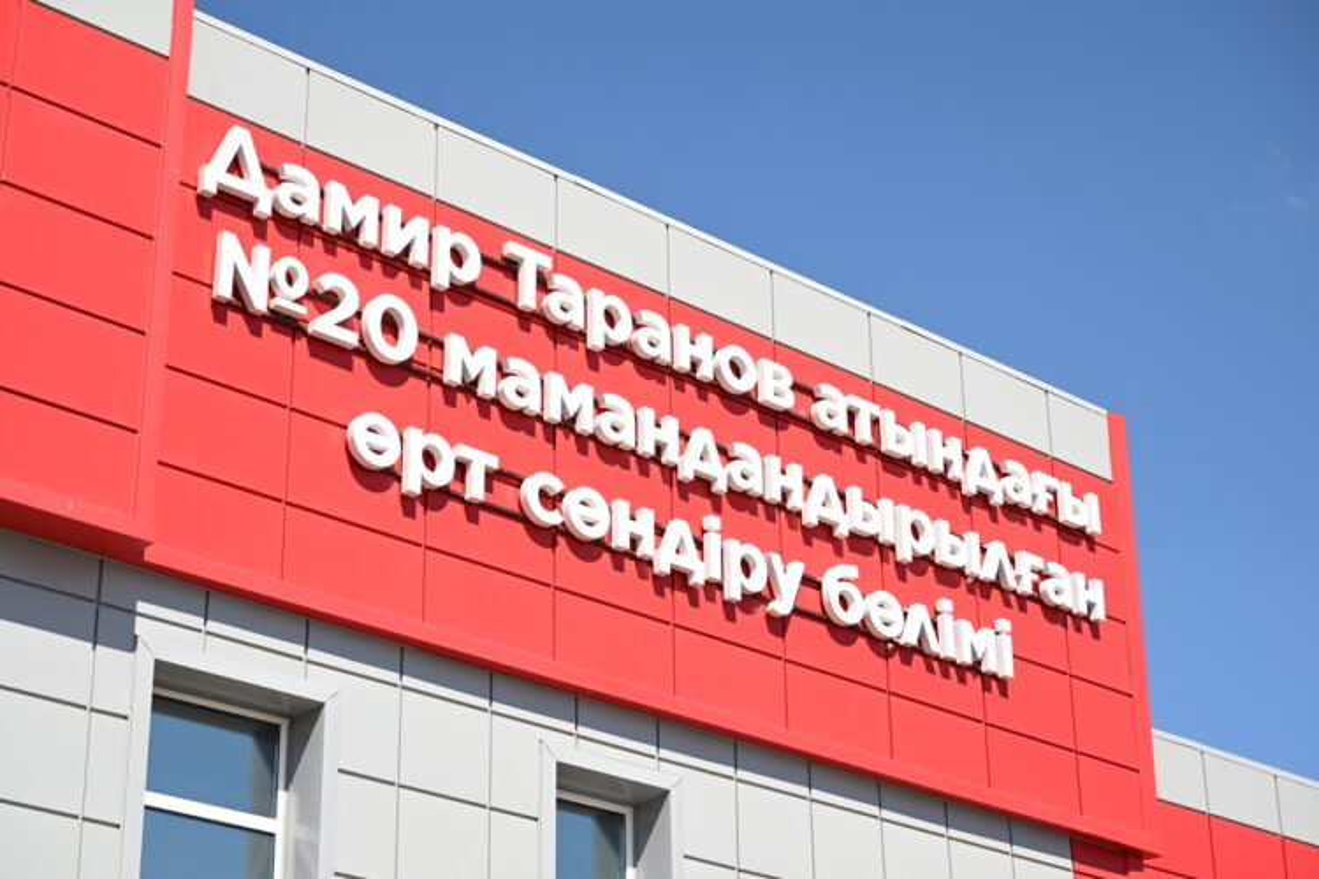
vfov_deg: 19.5
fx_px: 2565
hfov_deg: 28.8
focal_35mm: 70
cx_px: 660
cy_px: 440
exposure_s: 1/250
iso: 80
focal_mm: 70
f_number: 7.1
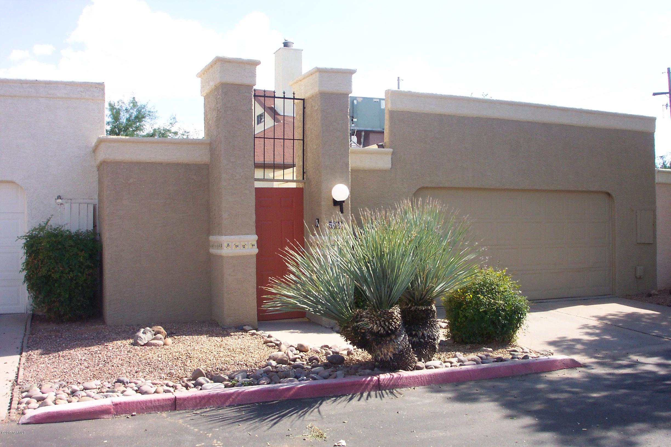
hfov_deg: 54.4
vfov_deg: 37.9
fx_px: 652
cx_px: 336
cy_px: 224
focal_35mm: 35
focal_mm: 7.5
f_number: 9.5
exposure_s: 1/90
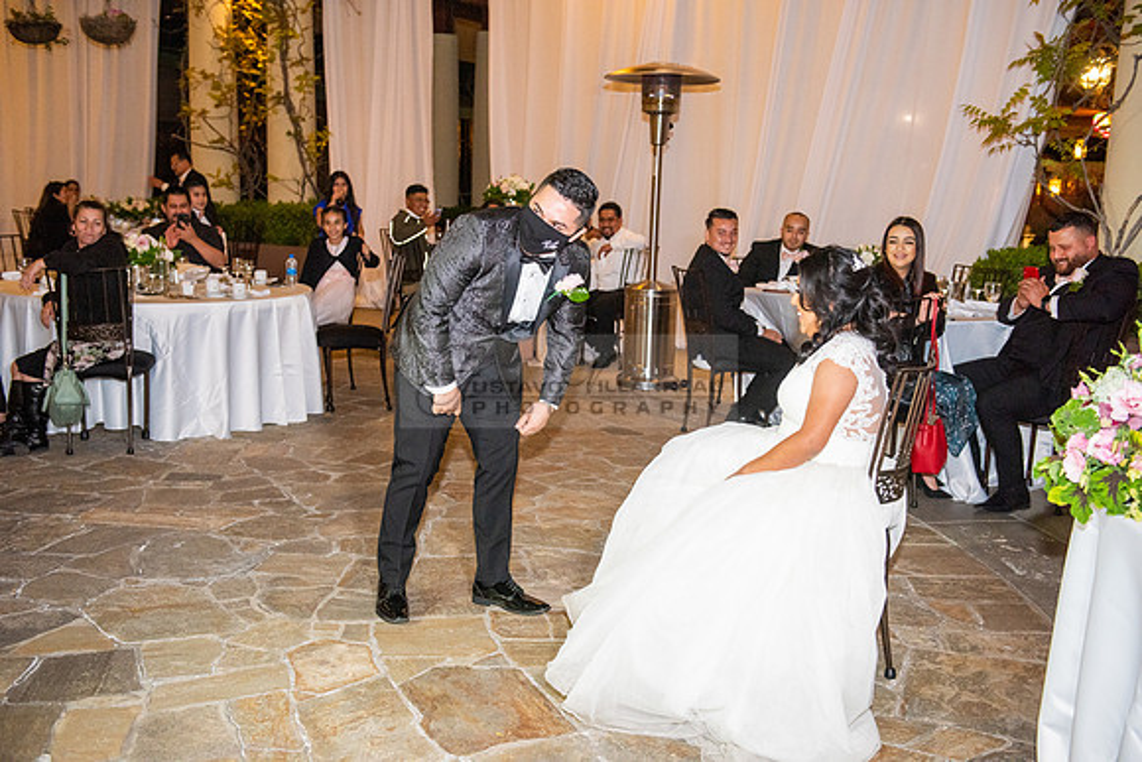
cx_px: 571
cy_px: 381
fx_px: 1206
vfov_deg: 35.1
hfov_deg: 50.7
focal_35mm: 38
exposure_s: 1/160
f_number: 4
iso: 1600
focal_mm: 38
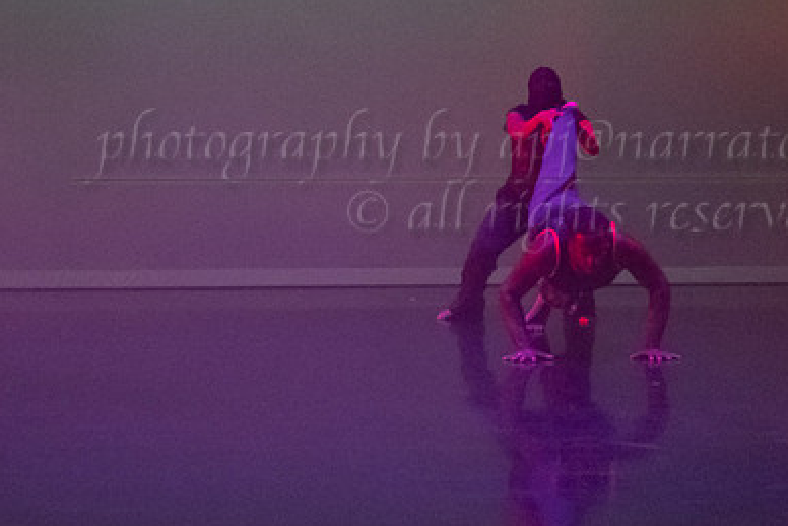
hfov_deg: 11.2
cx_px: 607
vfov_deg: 7.5
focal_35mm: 183
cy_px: 88
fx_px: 4007
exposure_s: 1/320
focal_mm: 75
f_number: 3.2
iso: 4000
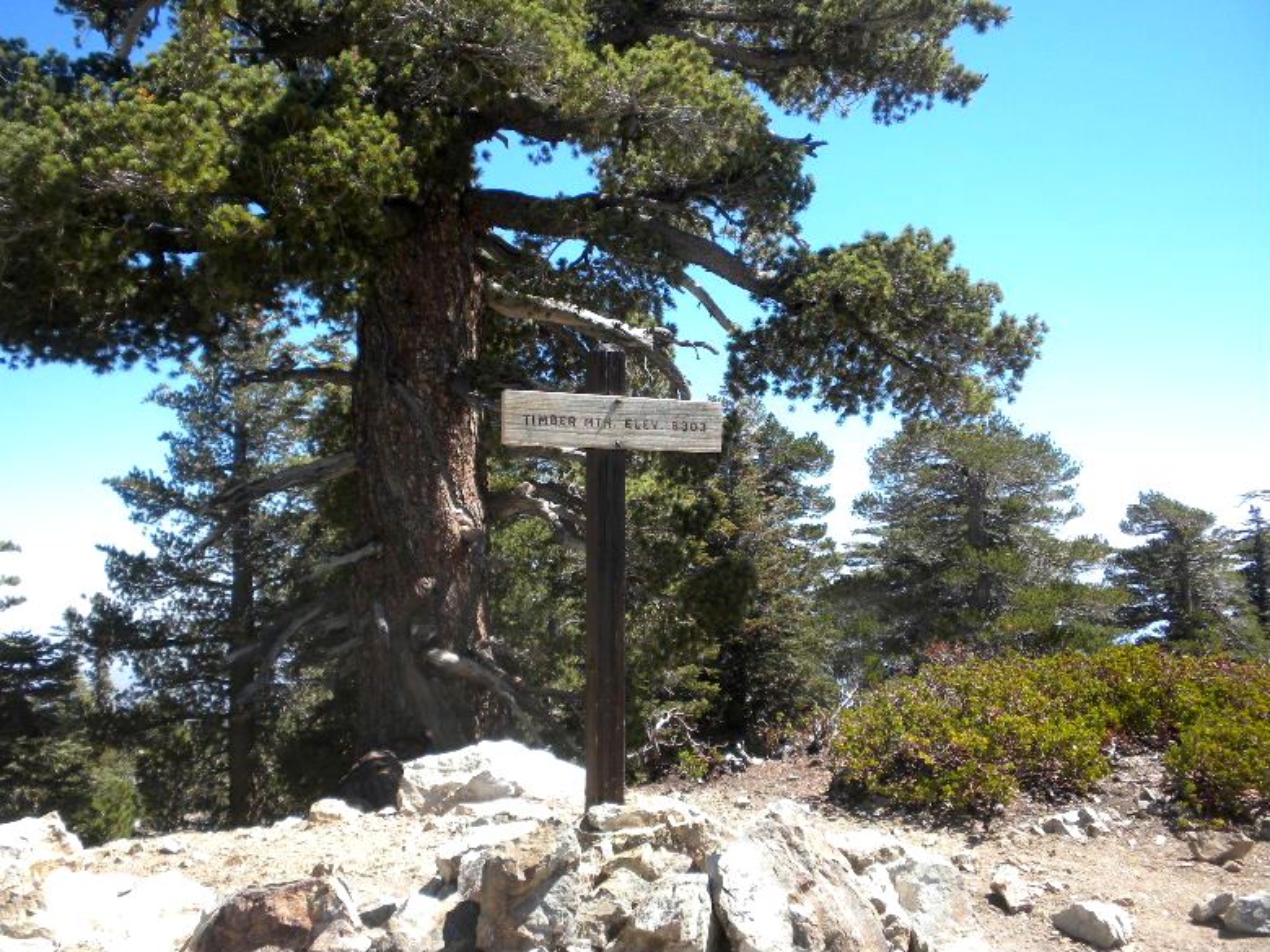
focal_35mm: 37
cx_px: 635
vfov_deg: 38.7
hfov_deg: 50.1
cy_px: 476
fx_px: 1357
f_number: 3.5
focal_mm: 6.6
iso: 84
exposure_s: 1/466
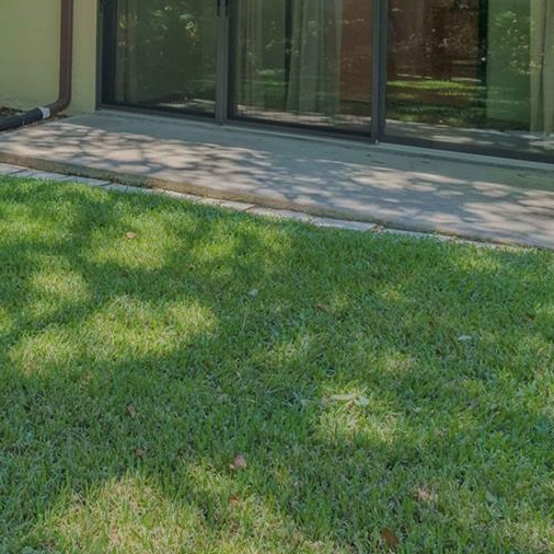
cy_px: -19
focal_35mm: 44
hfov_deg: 32.5
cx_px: -85
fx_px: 803
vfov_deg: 34.2
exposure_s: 1/1000
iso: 320
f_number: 6.3
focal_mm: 11
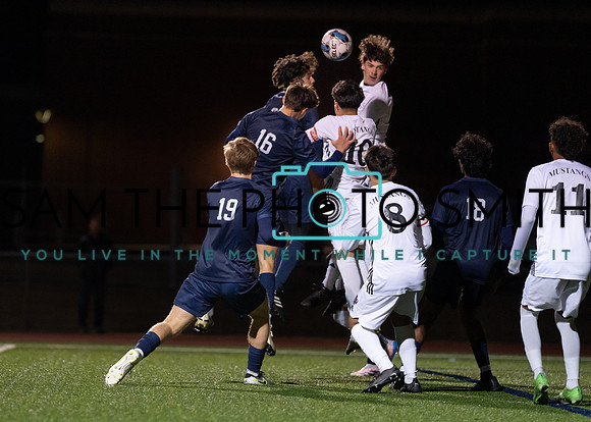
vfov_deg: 5.3
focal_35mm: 273
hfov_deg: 7.4
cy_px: 176
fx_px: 4574
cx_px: 179
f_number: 2.8
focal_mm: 200
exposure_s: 1/1000
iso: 2500
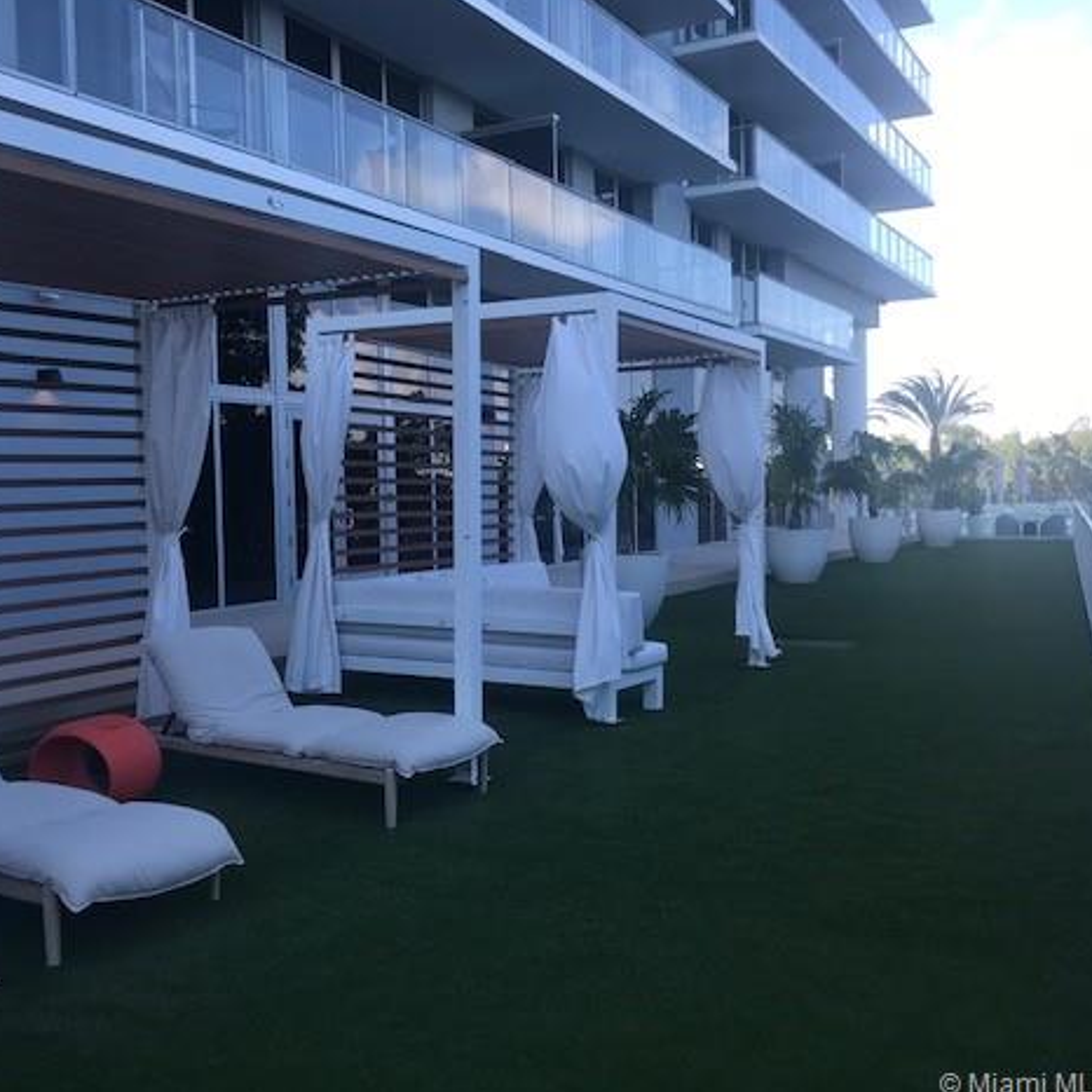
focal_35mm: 34
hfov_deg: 48.4
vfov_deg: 48.5
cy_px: 544
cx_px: 509
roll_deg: +1.2
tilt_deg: -2.0
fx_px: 1213
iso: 20
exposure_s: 1/517
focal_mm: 3.99
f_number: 1.8
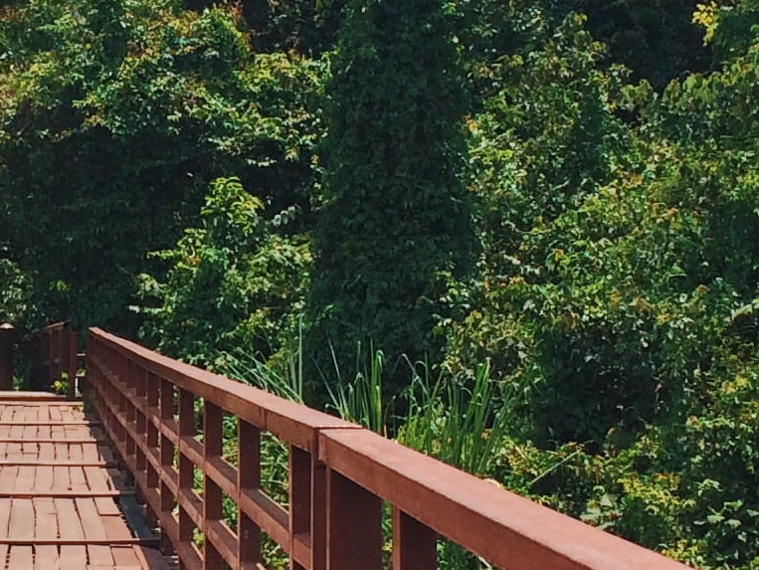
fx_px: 2720
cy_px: 253
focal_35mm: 124
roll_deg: -2.5
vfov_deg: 12.0
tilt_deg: -1.8
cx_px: -3
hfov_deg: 15.6
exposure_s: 1/1866
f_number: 2.2
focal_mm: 4.15
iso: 32
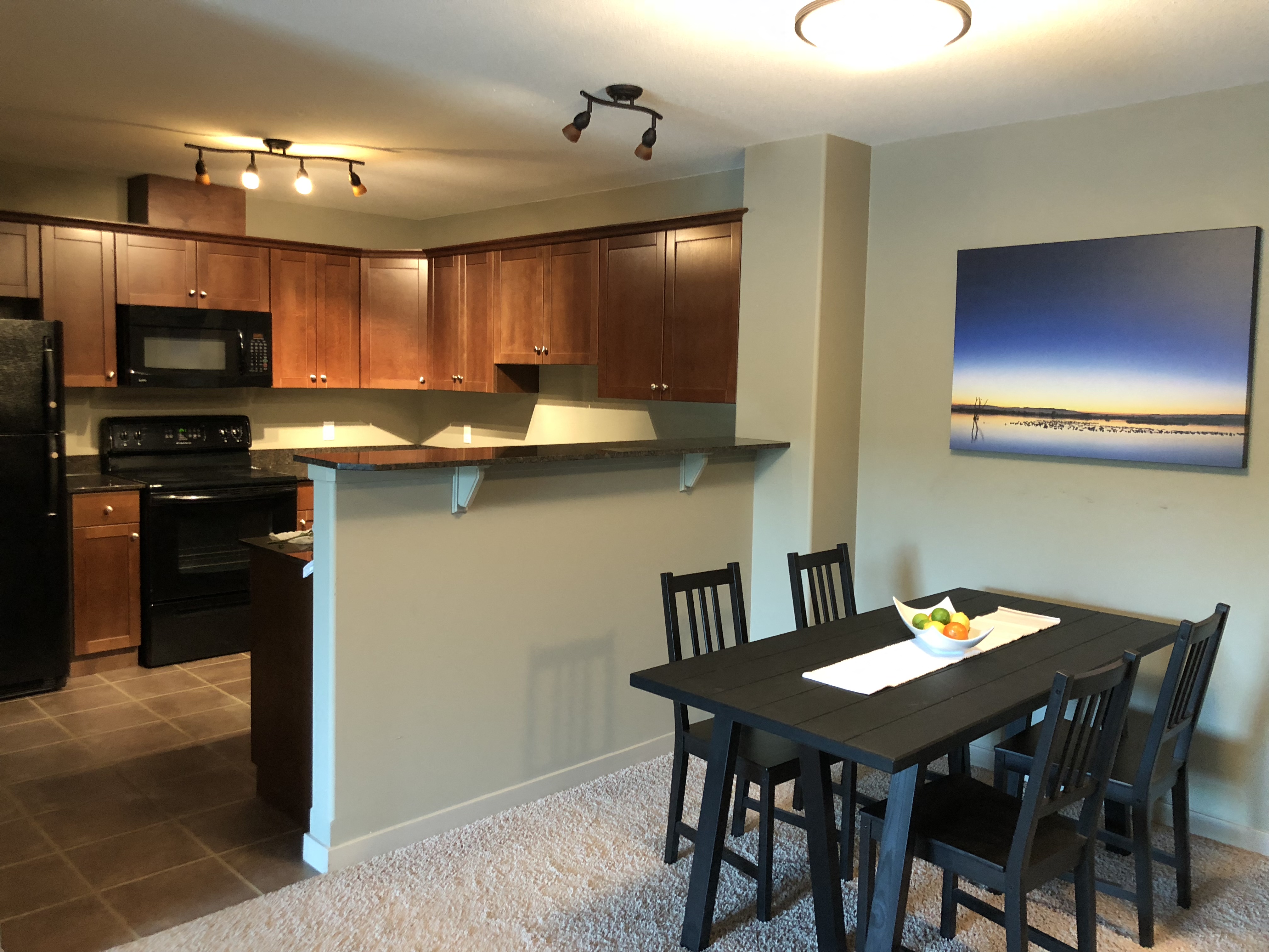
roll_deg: -1.7
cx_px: 634
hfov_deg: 61.7
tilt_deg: -6.4
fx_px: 1063
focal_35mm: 29
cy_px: 476
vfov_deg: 48.2
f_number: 1.8
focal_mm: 3.99
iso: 100
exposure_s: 1/9
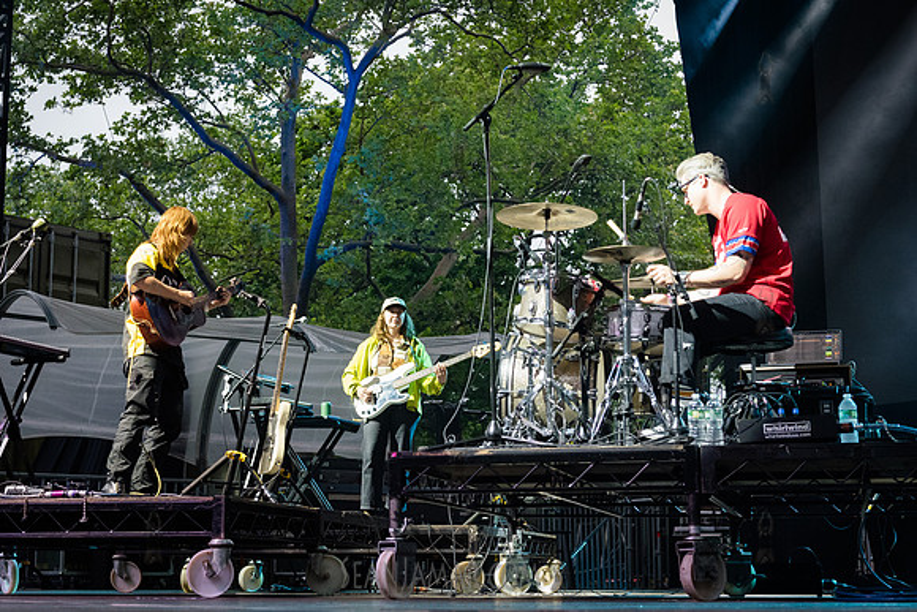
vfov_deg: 21.6
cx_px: 375
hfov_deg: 31.9
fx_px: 1600
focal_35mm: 63
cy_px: 278
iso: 3200
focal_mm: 50
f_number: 4.5
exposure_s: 1/250
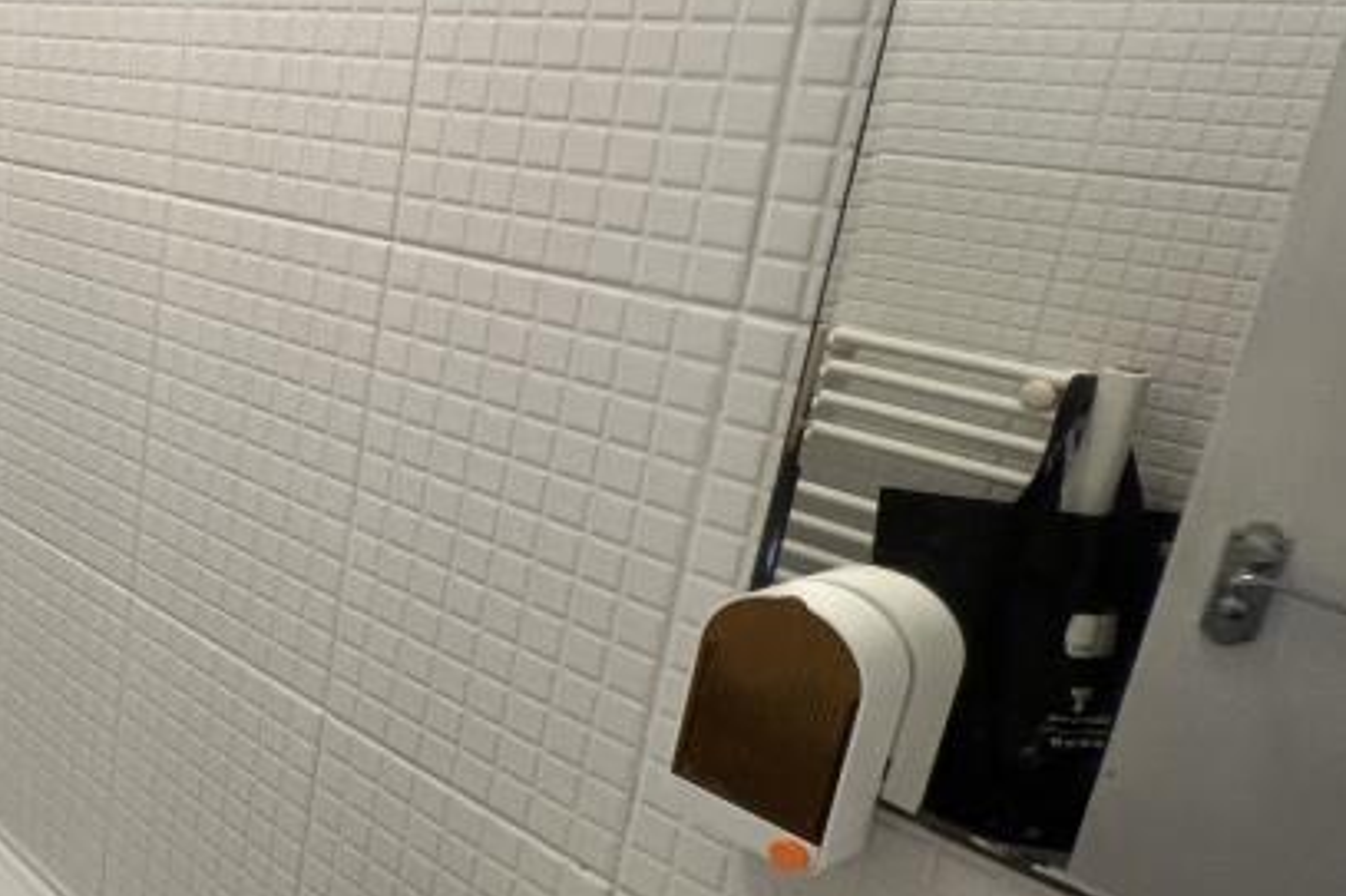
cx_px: -251
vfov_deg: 38.8
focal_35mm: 34
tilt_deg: -16.2
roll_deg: -0.7
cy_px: 377
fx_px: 1271
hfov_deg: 40.3
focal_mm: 1.57
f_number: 1.8
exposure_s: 1/50
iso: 200
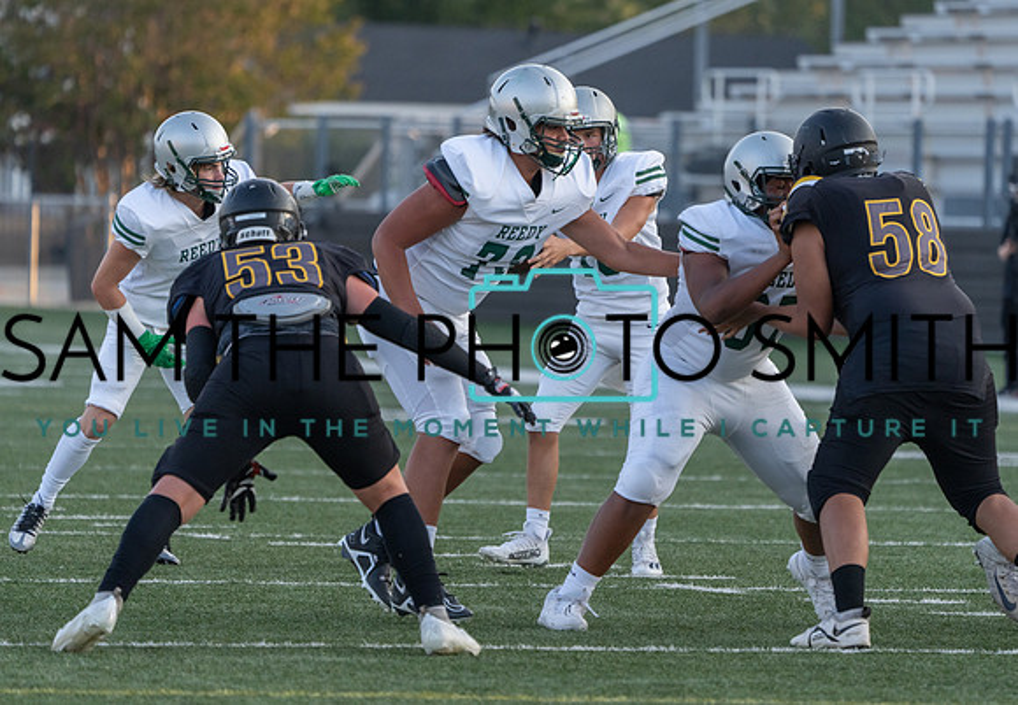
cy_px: 330
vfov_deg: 4.1
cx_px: 563
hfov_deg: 6.0
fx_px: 9759
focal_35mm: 341
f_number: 5.6
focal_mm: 312
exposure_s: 1/1000
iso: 1250
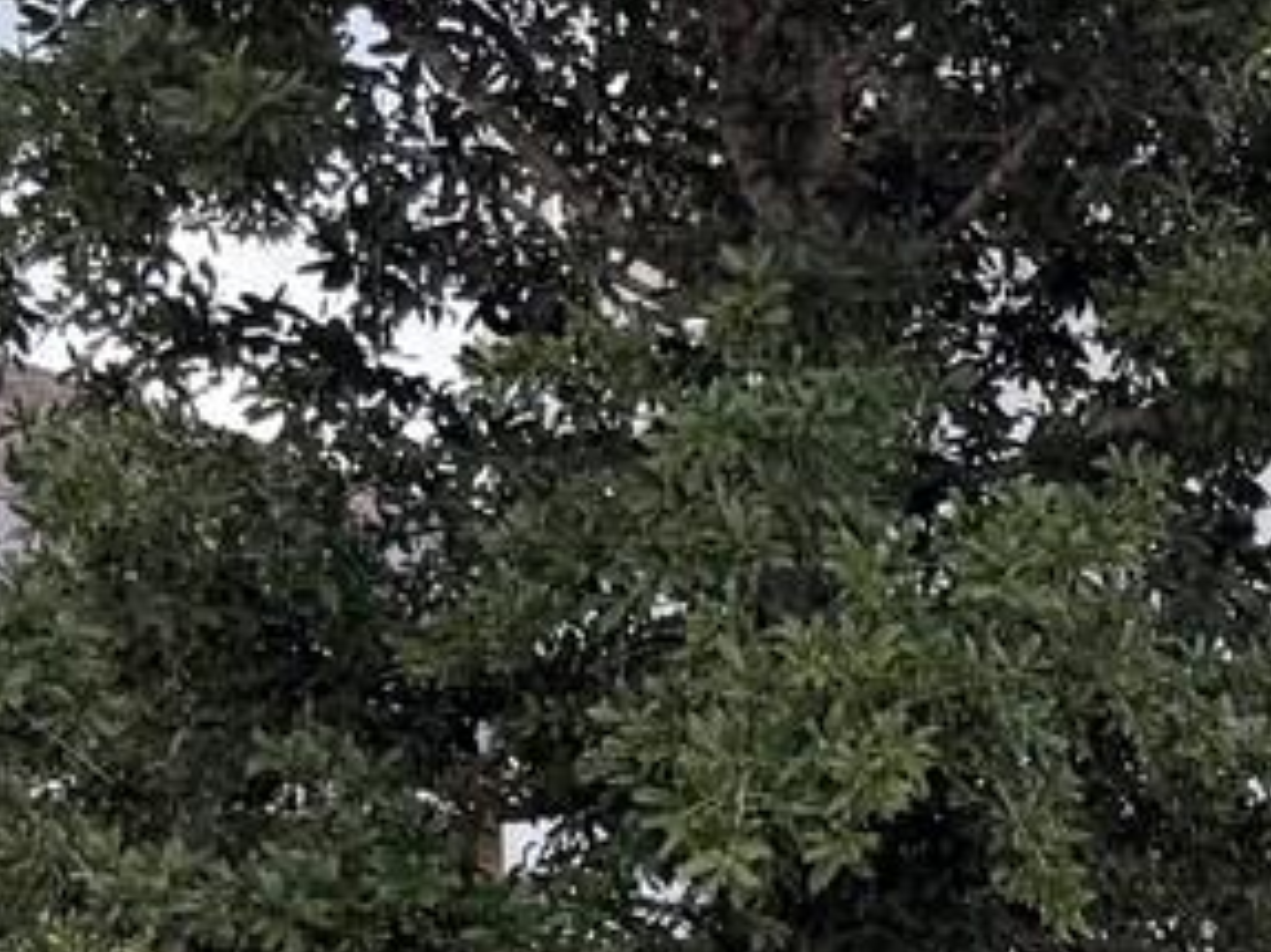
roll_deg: +0.5
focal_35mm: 134
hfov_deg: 12.7
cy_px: 1576
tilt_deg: -5.2
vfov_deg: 10.5
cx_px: 2600
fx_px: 4918
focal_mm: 6.76
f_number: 1.78
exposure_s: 1/326
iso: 80
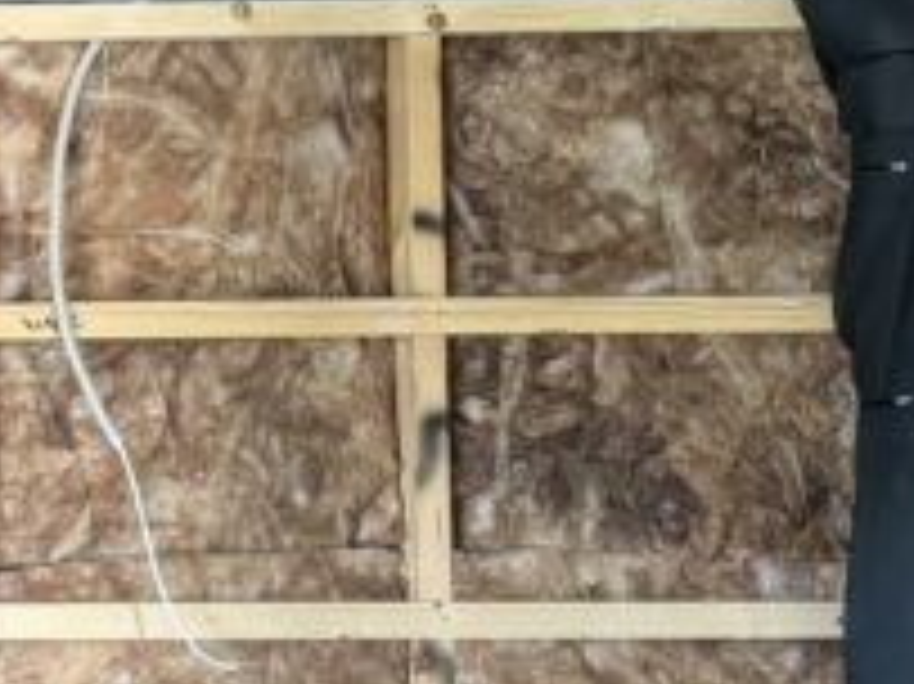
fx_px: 3193
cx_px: -873
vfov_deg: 12.2
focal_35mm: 121
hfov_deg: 13.9
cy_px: 472
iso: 320
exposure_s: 1/60
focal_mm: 6.76
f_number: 1.78
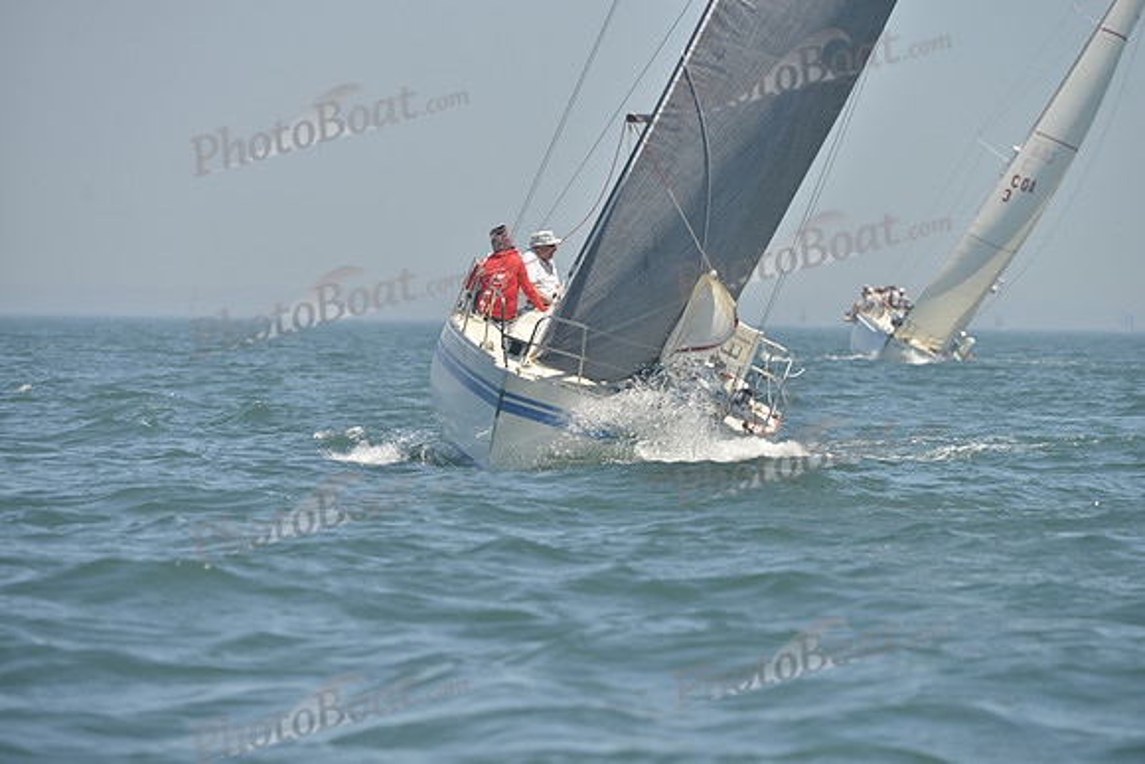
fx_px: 10816
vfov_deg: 4.0
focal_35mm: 340
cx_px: 572
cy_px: 382
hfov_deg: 6.1
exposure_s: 1/1000
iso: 280
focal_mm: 340
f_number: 7.1
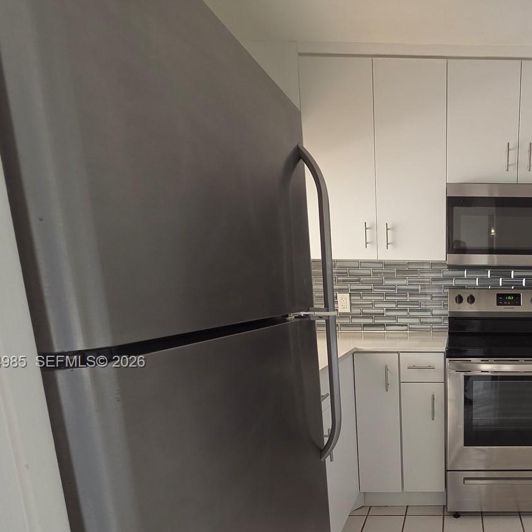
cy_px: 363
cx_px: 456
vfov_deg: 67.3
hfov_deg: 61.2
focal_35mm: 22
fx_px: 383
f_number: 2.2
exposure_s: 1/120
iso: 250
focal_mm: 2.2
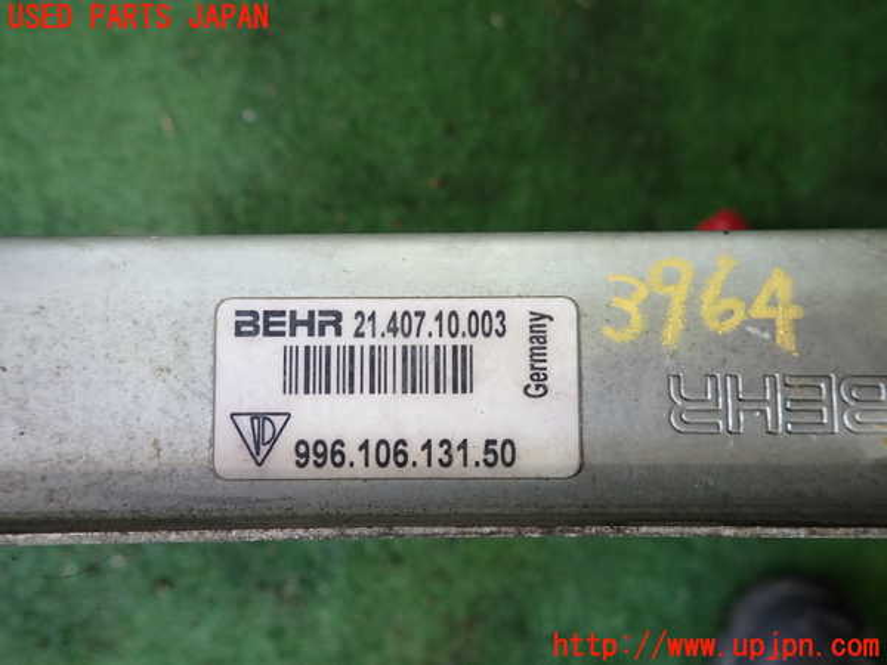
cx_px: 444
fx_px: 641
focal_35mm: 25
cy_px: 332
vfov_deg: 54.9
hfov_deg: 69.4
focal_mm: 4.5
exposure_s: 1/50
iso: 200
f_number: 2
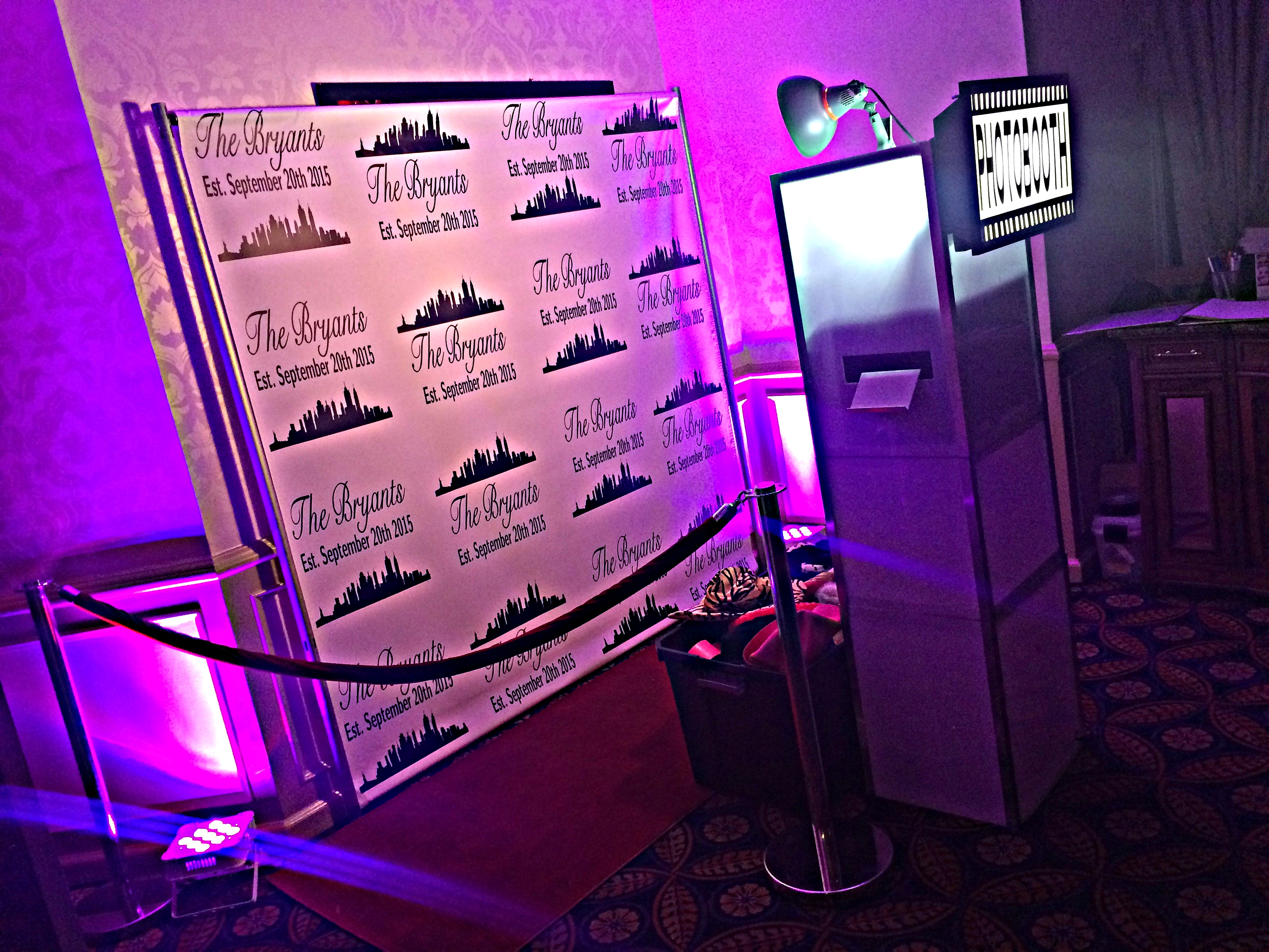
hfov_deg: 61.7
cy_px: 476
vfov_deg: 48.2
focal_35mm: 29
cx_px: 634
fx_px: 1063
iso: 100
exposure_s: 1/30
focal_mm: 4.15
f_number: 2.2
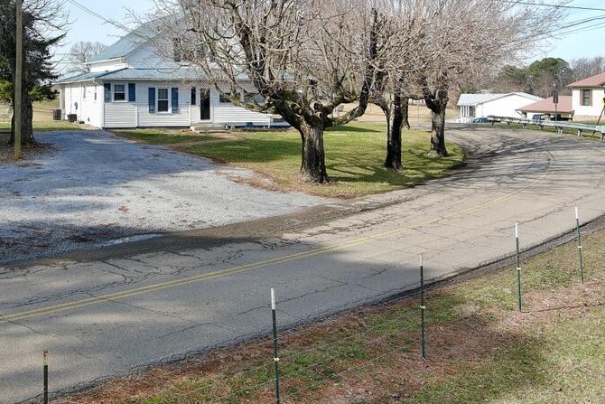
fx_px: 790
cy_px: 89
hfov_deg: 40.3
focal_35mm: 47
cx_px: 127
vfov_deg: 28.1
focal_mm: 10.57
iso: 100
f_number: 2.8
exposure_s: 1/1000
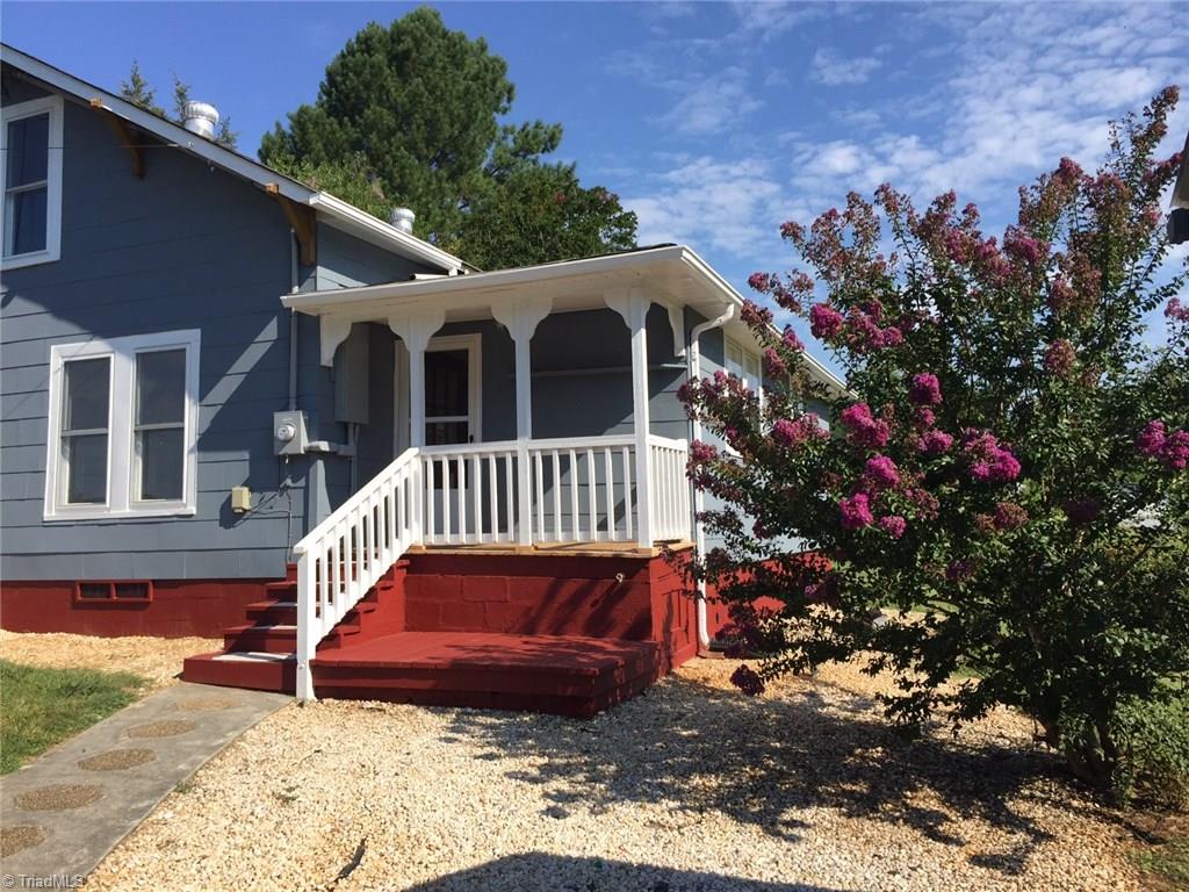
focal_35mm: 29
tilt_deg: +4.4
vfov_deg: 48.2
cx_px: 594
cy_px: 446
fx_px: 996
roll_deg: +0.4
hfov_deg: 61.7
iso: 32
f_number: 2.2
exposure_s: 1/1799
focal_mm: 4.15
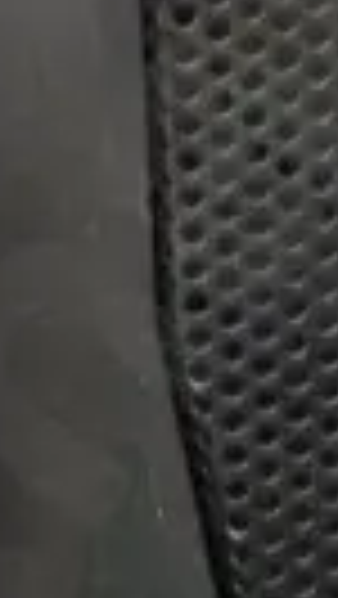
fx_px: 4532
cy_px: -378
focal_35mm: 285
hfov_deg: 4.2
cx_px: 626
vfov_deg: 7.4
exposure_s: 1/60
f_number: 4
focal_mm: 17
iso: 2000
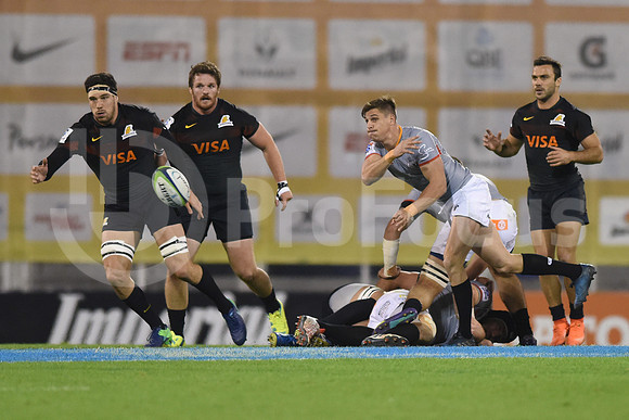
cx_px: 314
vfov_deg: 4.6
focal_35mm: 300
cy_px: 210
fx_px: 5243
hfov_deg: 6.9
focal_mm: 300
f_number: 2.8
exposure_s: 1/1000
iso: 2500
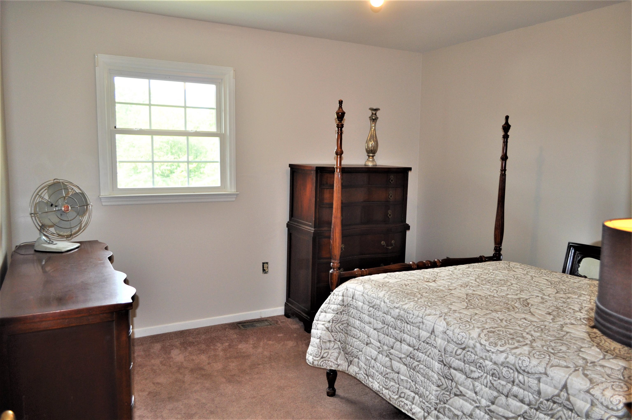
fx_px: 473
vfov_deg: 47.8
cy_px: 210
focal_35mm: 27
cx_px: 316
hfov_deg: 67.4
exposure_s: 1/125
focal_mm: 18
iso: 400
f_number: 3.5
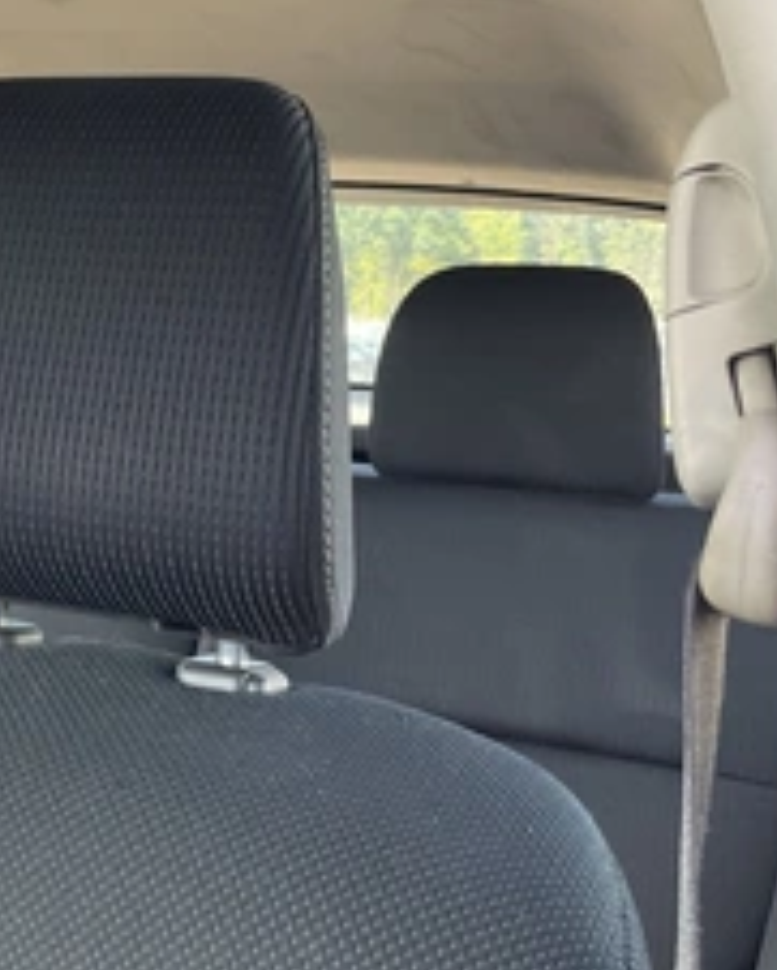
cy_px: 382
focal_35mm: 50
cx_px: 189
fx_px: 1436
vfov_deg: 37.2
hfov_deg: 29.8
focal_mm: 3
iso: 40
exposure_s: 1/122
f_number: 1.8
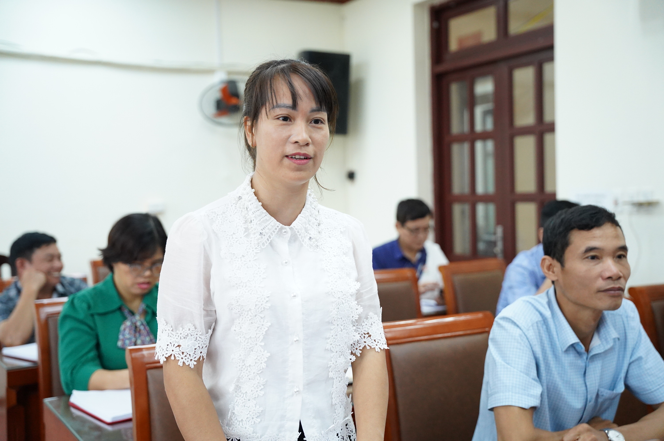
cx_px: 332
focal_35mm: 45
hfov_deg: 43.8
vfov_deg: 29.9
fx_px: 826
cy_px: 220
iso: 6400
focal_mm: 44.8
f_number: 2.8
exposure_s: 1/1000
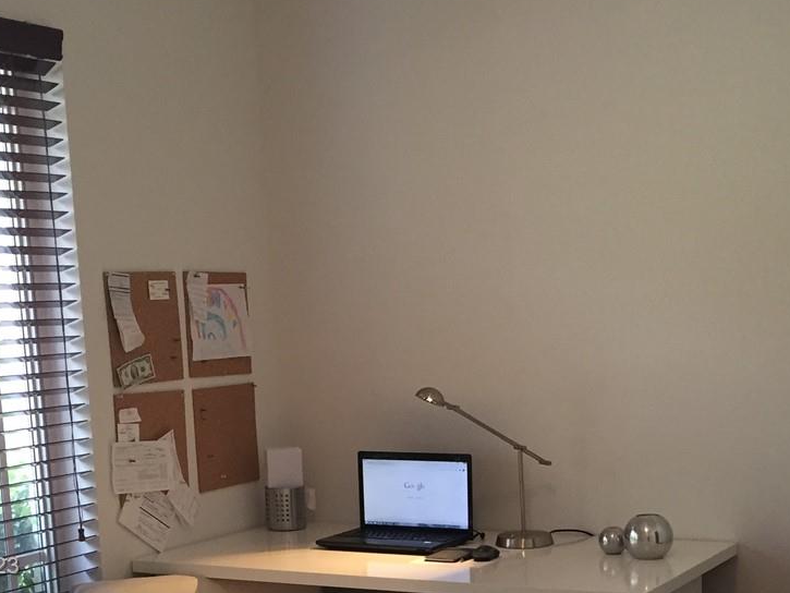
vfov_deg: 22.2
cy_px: 568
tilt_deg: -11.9
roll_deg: +0.4
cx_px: 543
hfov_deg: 30.0
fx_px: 1461
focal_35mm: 64
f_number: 2.2
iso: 50
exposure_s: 1/30
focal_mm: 4.15
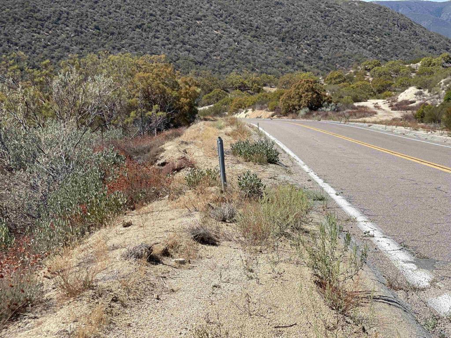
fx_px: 834
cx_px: 226
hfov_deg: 30.3
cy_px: 169
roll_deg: -1.1
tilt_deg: -8.0
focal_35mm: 64
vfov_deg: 22.9
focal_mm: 7.5
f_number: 2.2
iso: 32
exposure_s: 1/1647
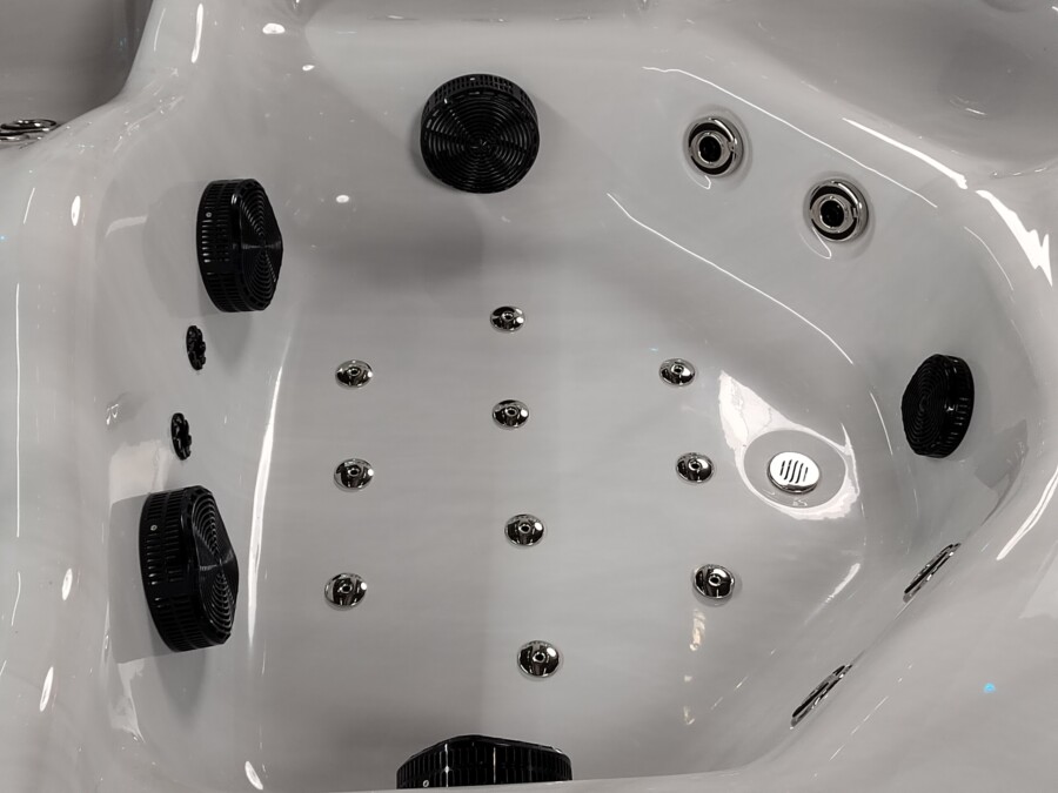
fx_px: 1406
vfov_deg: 31.5
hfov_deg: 41.2
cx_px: 529
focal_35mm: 46
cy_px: 396
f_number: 1.9
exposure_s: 1/100
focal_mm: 5.52
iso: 1025
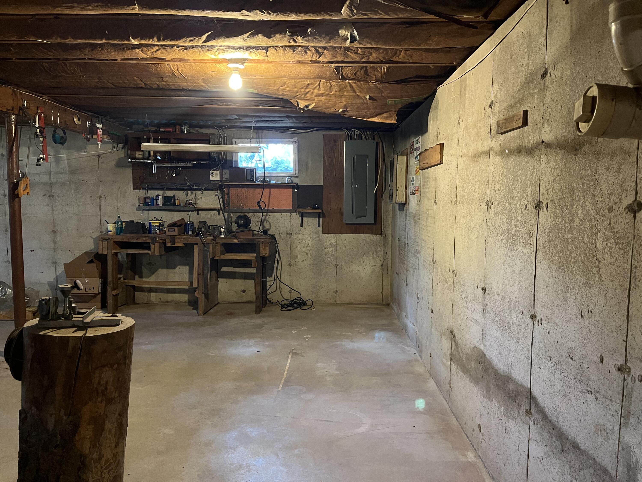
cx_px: 321
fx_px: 482
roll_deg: -0.5
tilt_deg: -5.2
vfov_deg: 53.1
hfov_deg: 67.3
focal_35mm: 26
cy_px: 241
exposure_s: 1/30
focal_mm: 5.1
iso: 500
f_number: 1.6
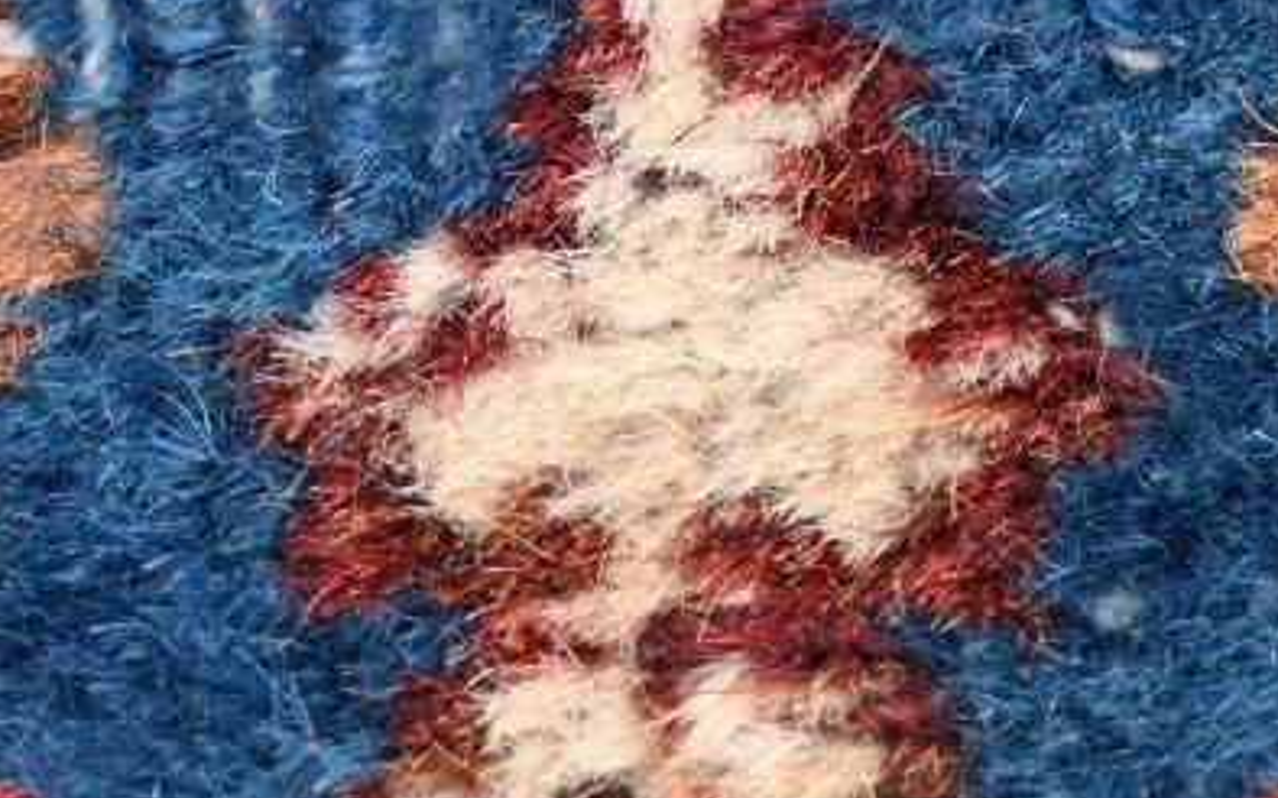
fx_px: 8113
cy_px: 71
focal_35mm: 233
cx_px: 645
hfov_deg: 9.0
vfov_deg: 5.6
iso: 1400
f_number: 6.3
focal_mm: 50
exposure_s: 1/125
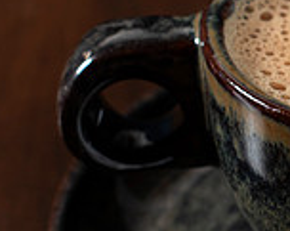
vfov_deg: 5.7
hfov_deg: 7.0
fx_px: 2330
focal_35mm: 272
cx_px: 411
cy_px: 147
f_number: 4
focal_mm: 50
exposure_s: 1/250
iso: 200
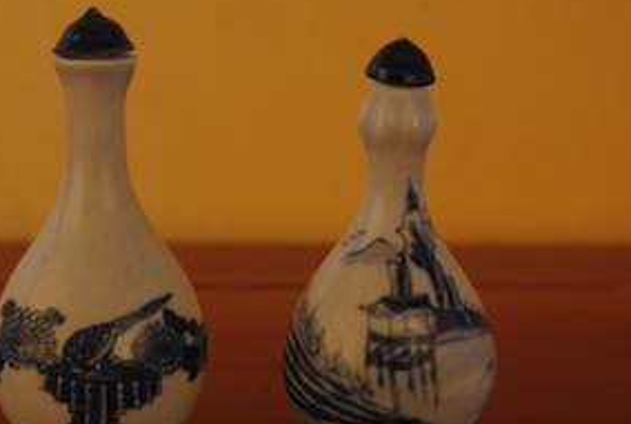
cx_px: 251
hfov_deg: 22.5
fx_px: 1582
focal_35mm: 90
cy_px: 211
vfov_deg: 15.3
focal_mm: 42.5
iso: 1600
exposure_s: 1/60
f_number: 6.7
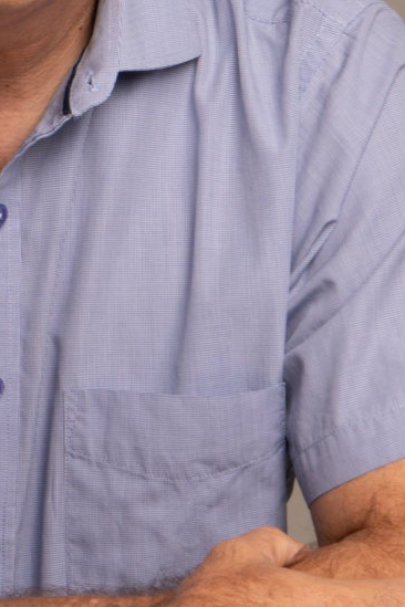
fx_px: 3223
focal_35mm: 191
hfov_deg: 7.2
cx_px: -4
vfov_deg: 10.7
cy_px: 76
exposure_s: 1/125
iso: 100
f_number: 16
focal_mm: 68
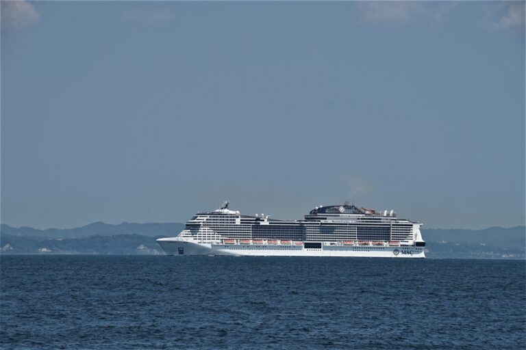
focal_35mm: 196
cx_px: 263
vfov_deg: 7.0
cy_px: 175
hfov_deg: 10.5
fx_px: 2864
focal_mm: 131
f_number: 11
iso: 200
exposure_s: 1/500
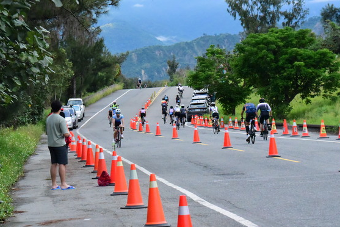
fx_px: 1587
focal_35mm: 168
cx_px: 126
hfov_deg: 12.2
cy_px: 130
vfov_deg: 8.2
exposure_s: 1/2000
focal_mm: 120
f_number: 13
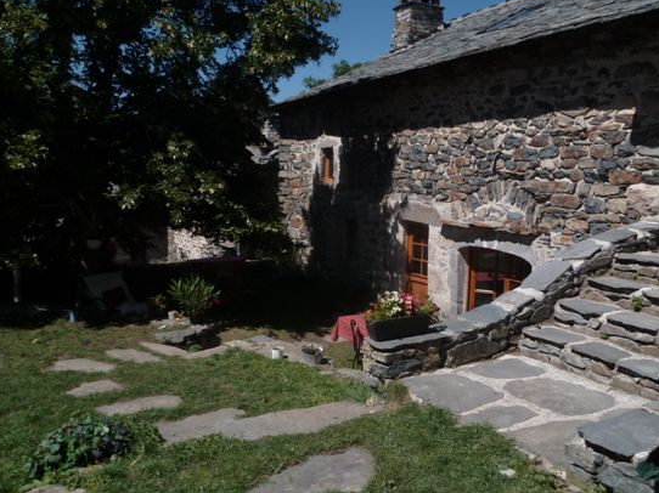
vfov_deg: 45.4
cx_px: 326
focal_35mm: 31
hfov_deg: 58.4
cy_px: 243
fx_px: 590
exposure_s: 1/320
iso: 100
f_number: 9
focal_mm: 5
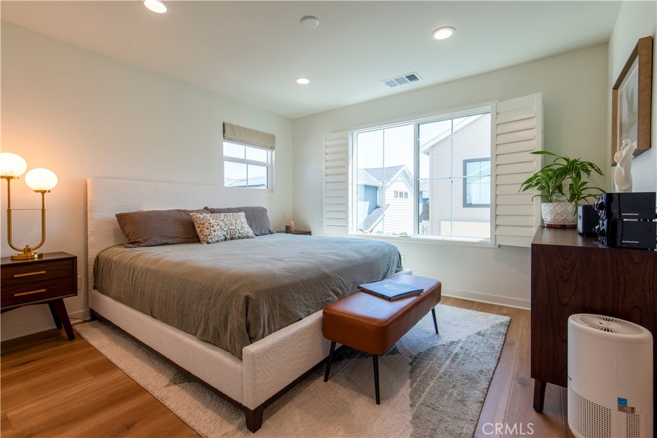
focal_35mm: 15
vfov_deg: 77.3
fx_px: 274
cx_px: 328
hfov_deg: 100.4
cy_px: 219
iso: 250
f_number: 6.3
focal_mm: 15
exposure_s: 1/320
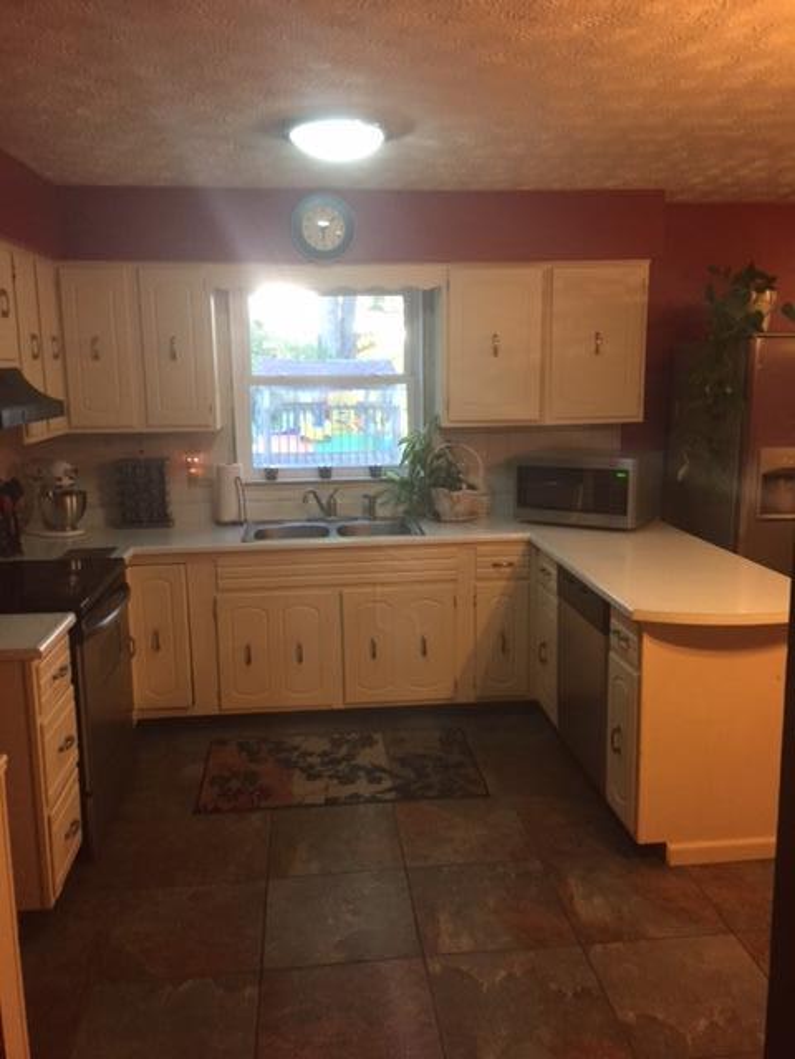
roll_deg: +0.7
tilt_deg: -9.9
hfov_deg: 48.2
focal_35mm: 29
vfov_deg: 61.7
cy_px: 530
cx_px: 398
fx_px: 888
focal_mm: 4.15
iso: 250
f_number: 2.2
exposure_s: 1/30
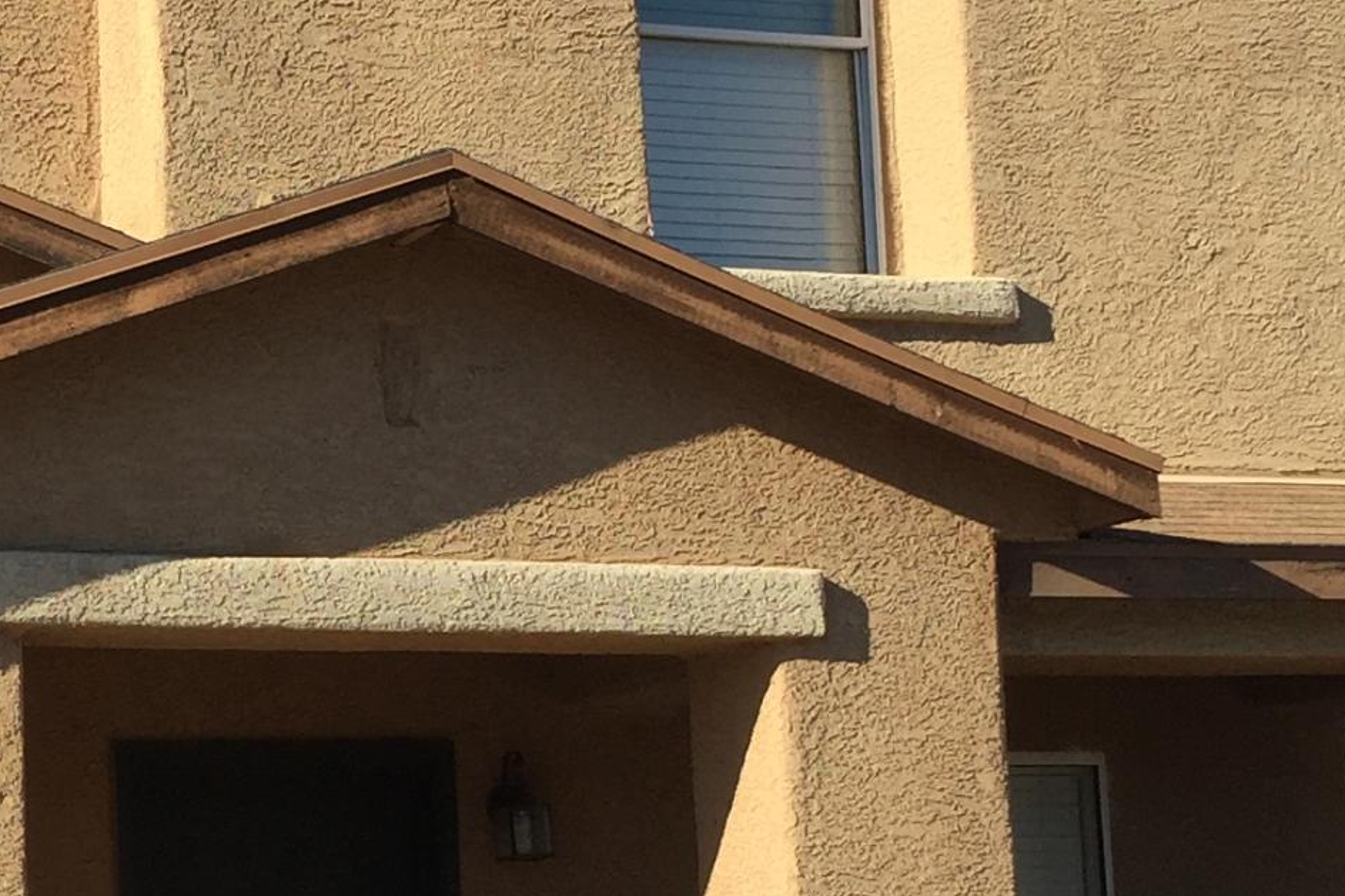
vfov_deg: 14.2
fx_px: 3585
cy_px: 715
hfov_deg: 20.1
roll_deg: +1.3
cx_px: -193
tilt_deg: +6.7
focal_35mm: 96
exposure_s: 1/1721
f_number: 2.2
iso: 32
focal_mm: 4.15
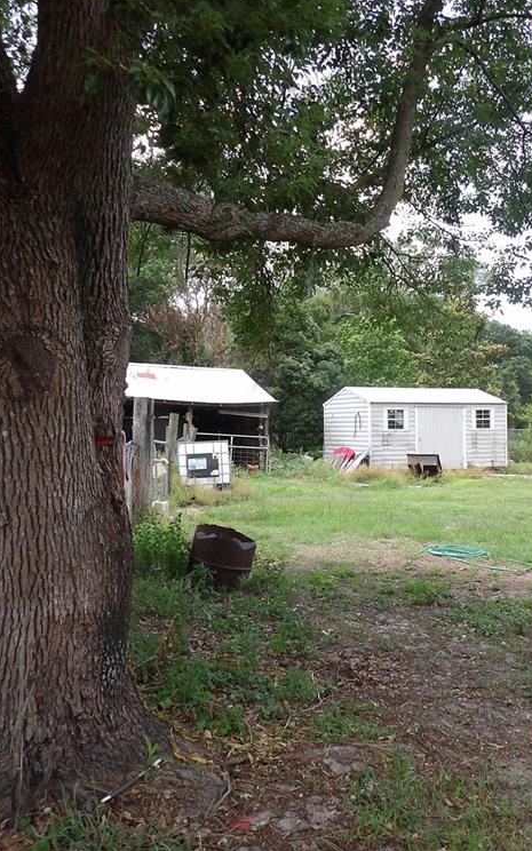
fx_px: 812
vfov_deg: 55.3
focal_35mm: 35
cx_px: 323
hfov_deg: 36.1
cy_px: 414
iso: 100
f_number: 3.2
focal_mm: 4.3
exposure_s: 1/204
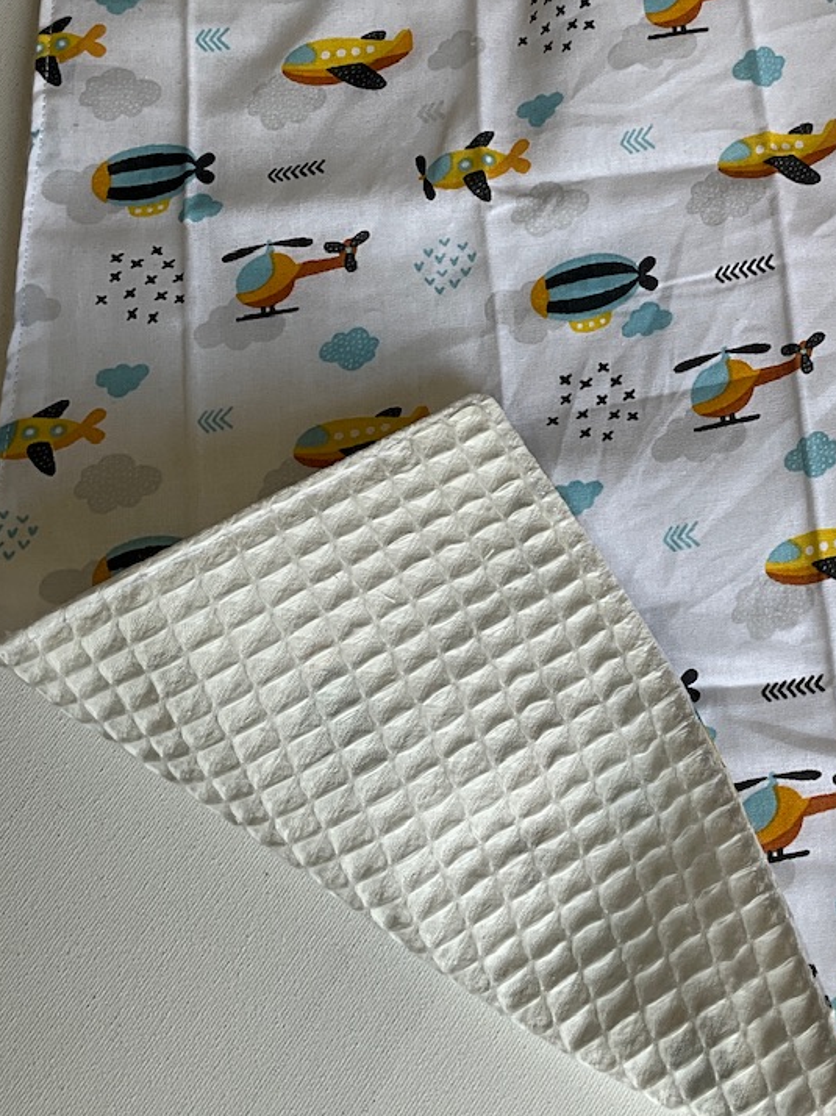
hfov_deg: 27.6
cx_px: 631
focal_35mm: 52
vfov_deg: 36.4
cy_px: 369
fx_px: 1675
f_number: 1.8
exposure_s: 1/375
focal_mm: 3
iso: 25
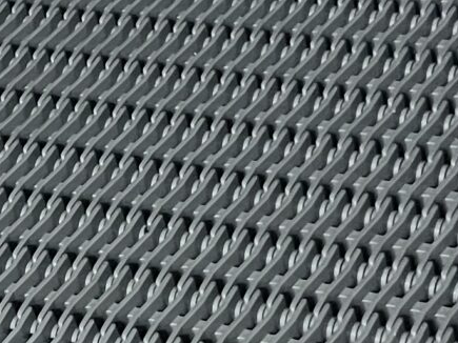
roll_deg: +18.1
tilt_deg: -41.7
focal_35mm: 153
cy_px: 352
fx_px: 2024
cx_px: -76
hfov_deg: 12.6
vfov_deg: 9.6
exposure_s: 1/40
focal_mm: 5.1
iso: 400
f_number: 1.6
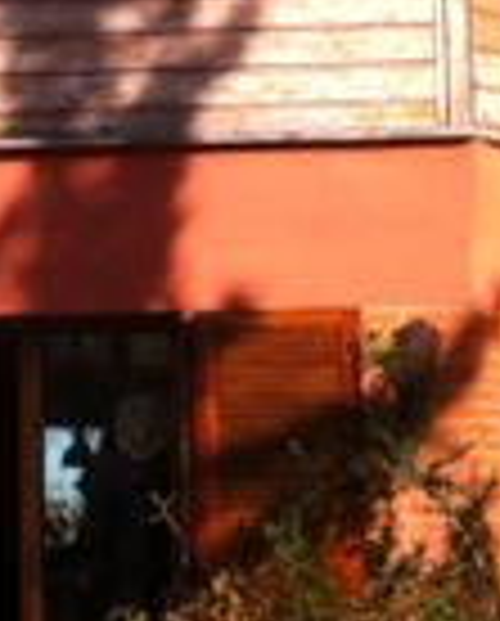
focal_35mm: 148
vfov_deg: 13.0
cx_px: -68
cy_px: 238
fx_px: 2729
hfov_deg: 10.3
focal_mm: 3.85
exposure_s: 1/773
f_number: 2.8
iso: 80
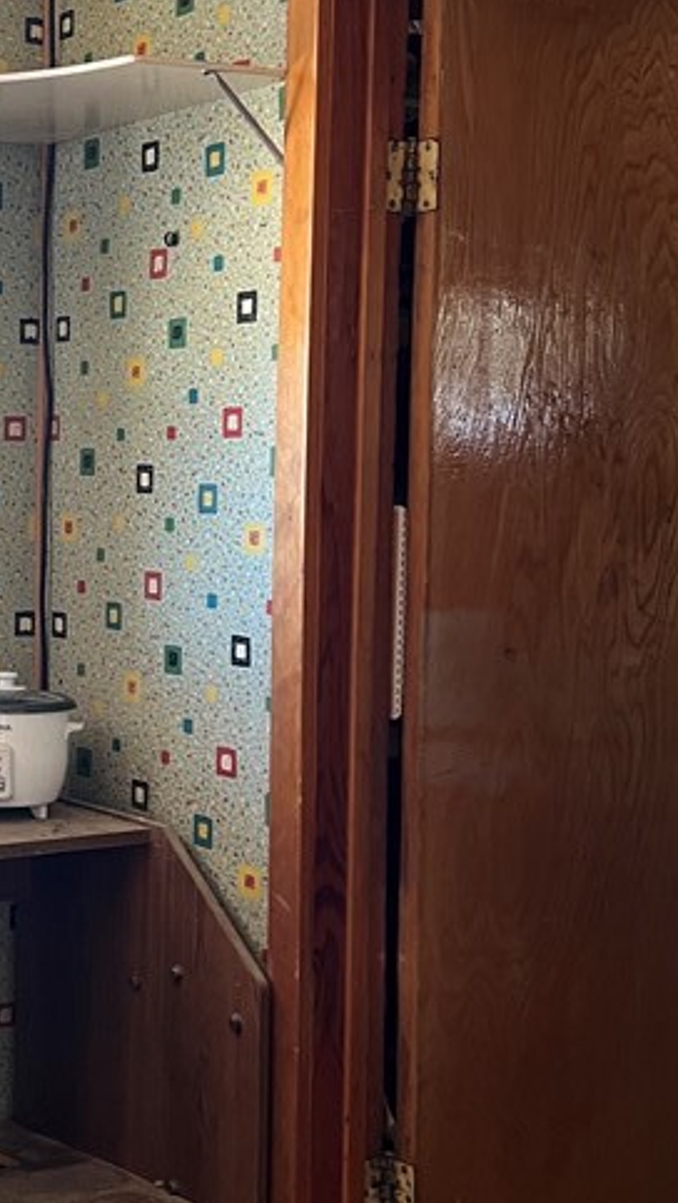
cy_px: 543
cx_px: -47
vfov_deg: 34.9
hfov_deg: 19.3
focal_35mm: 60
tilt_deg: +0.8
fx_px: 1916
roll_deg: +0.3
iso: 160
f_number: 1.5
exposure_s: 1/60
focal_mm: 5.7
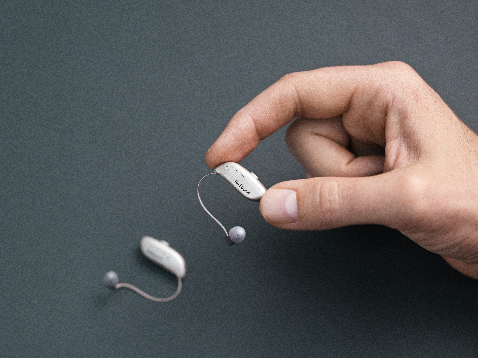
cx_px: 239
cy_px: 179
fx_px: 1298
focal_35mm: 94
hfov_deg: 20.9
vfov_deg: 15.7
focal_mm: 120
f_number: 4.8
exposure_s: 1/125
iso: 400
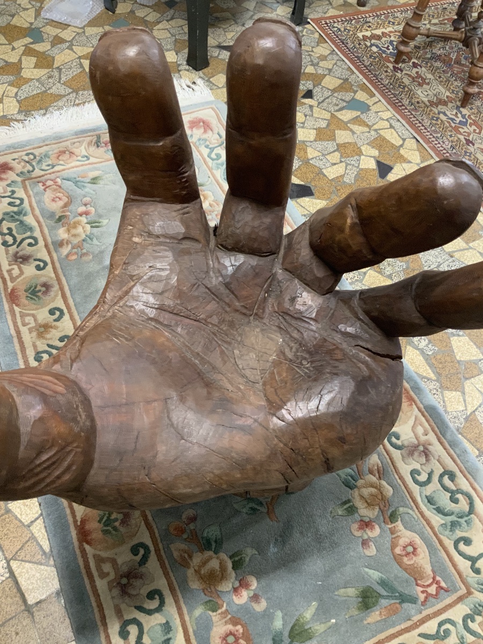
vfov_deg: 61.7
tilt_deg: -55.2
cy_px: 322
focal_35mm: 29
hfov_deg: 48.2
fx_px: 540
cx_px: 242
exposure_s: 1/60
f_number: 1.8
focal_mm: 3
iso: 250
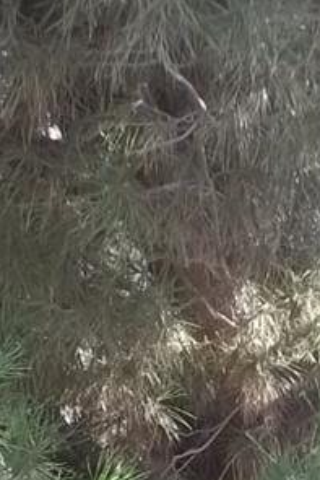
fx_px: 2251
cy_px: 731
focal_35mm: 169
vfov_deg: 11.6
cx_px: 383
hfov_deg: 8.1
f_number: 2.9
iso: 64
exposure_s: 1/125
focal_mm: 5.7
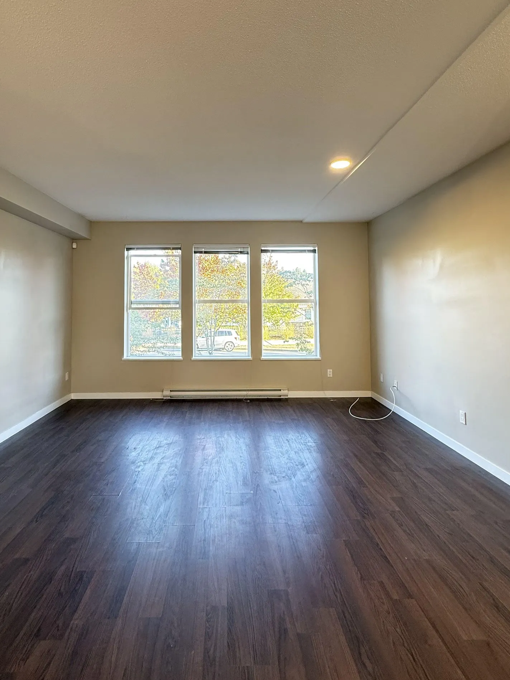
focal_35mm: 17
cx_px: 224
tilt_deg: +3.4
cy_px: 293
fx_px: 334
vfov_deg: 90.5
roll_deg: +0.0
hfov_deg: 74.4
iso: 250
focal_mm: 2.22
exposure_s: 1/60
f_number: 2.2
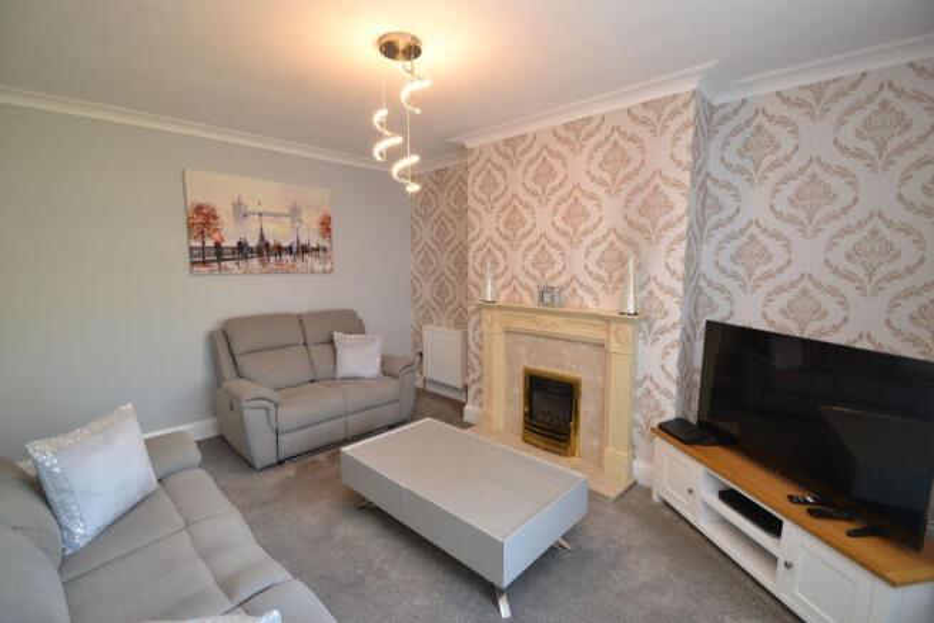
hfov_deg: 100.4
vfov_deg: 77.4
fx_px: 389
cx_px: 467
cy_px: 312
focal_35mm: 15
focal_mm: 10
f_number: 3.5
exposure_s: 1/60
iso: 560
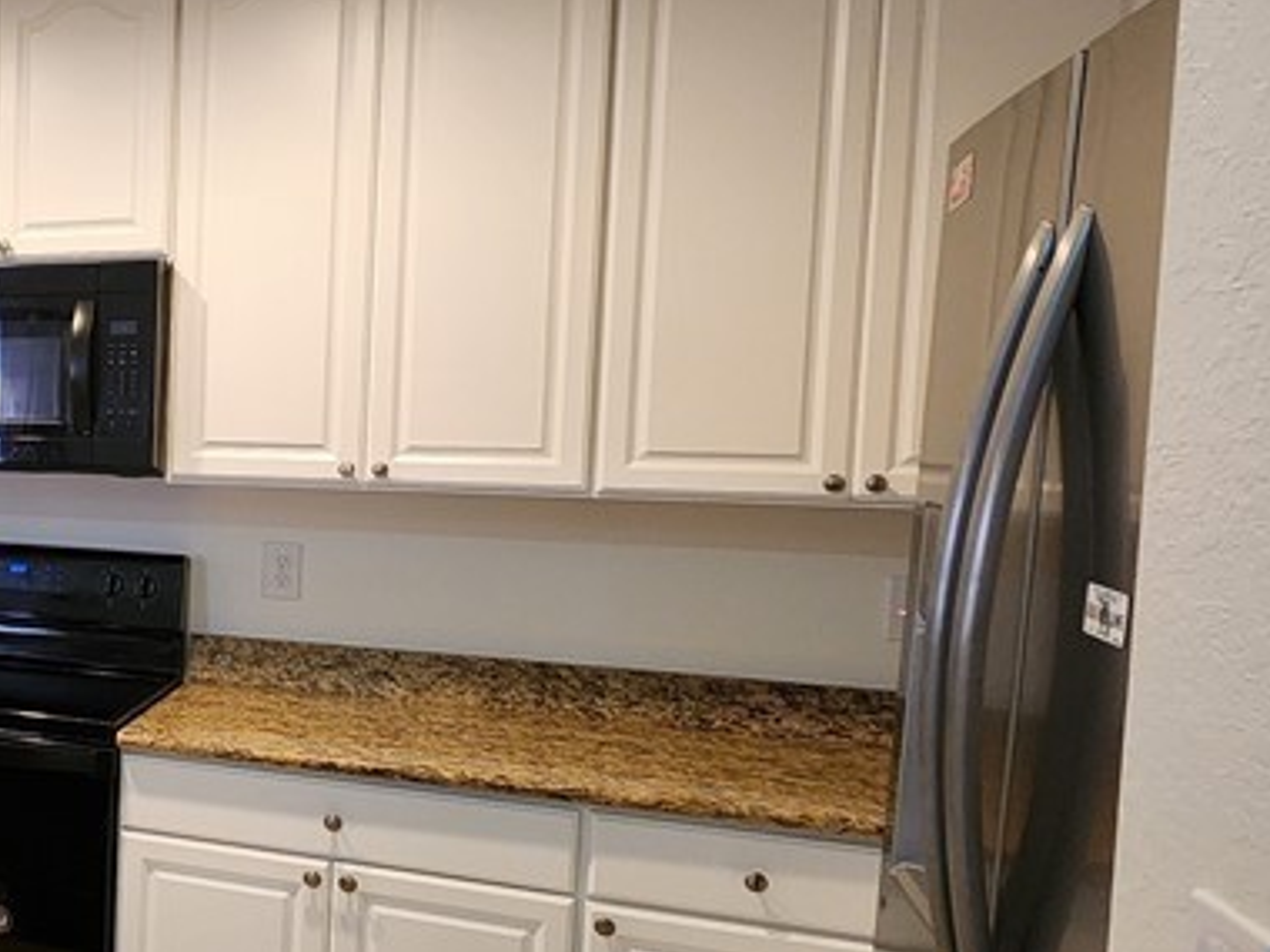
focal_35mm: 35
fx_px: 1284
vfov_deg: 40.7
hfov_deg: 40.2
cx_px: -194
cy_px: 518
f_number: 2.2
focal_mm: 2.2
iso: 400
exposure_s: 1/60
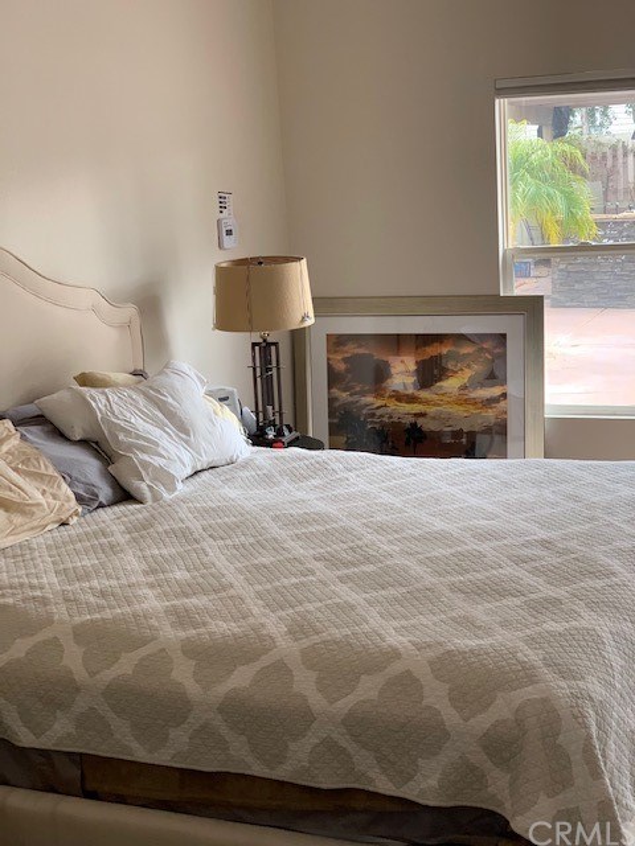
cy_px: 423
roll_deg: +3.5
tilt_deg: -10.6
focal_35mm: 52
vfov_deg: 36.8
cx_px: 318
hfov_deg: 28.0
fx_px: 1272
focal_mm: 6
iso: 100
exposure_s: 1/122
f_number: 2.4
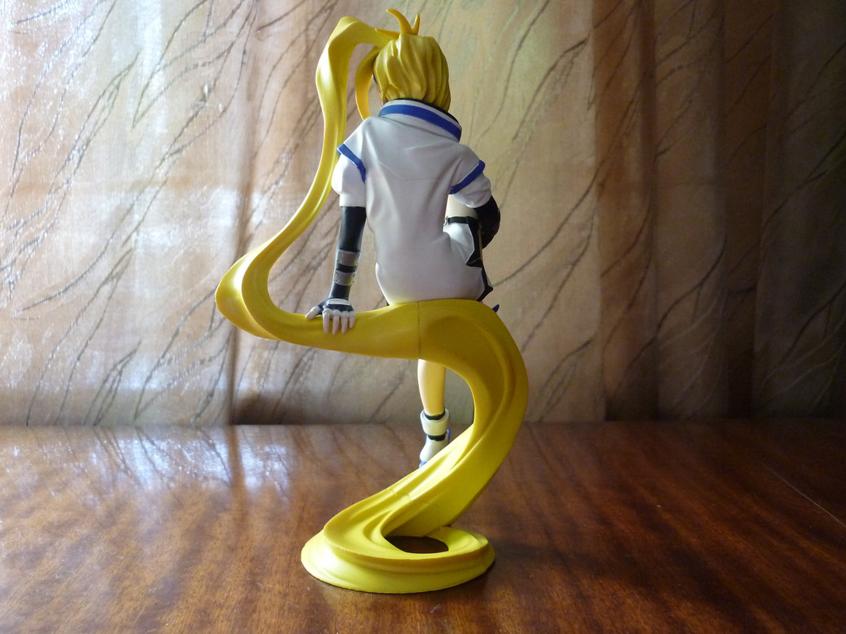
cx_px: 423
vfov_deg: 42.9
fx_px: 806
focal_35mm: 33
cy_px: 317
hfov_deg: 55.4
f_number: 2.8
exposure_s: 1/25
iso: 400
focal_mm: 5.5
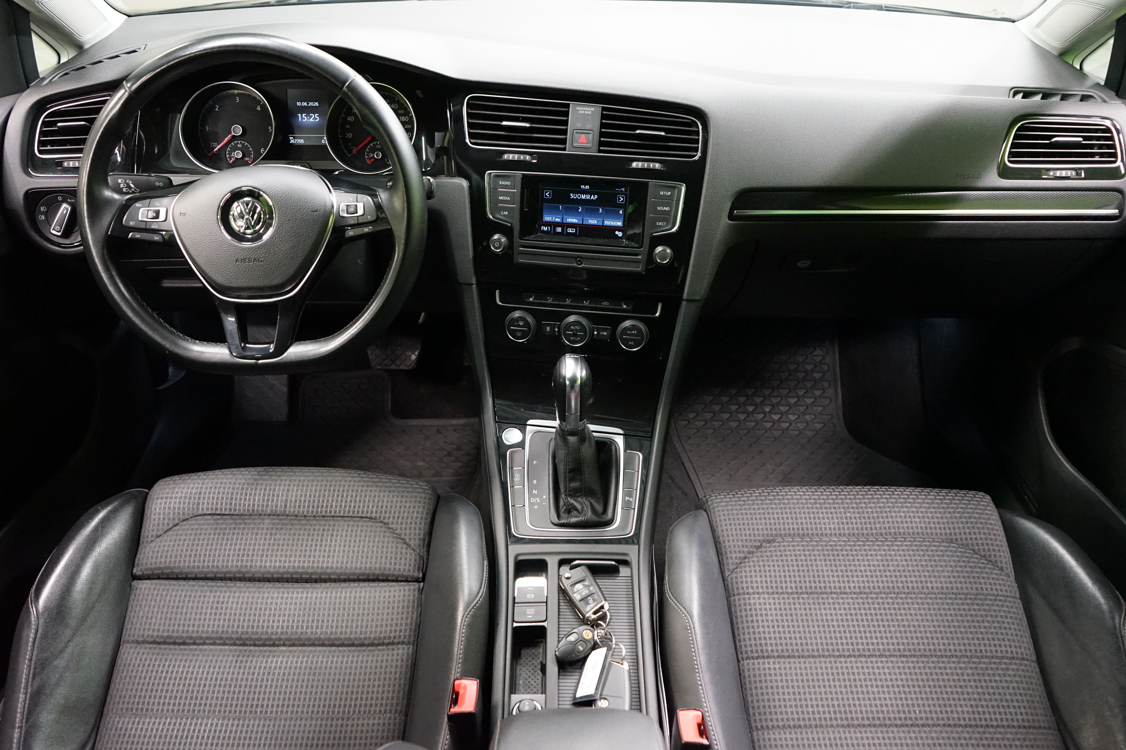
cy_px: 375
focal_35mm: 28
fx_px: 876
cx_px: 563
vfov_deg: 46.4
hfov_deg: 65.5
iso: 6400
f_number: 5
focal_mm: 28
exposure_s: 1/50
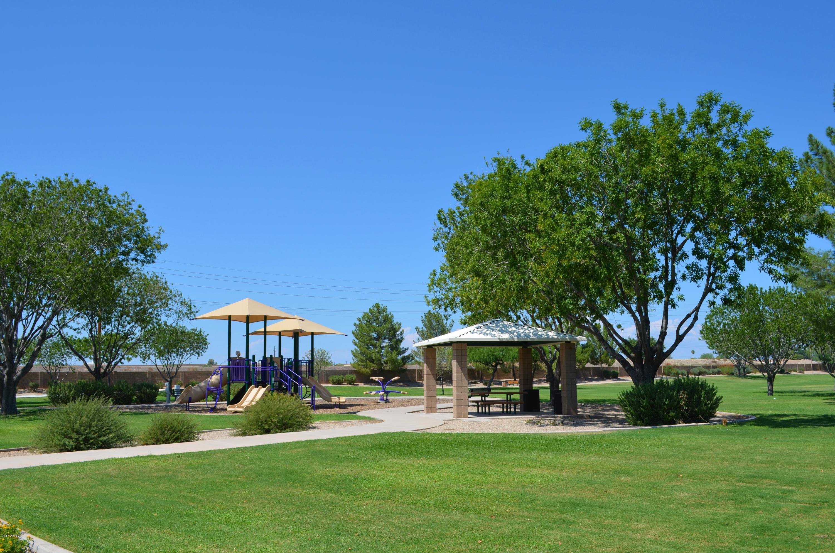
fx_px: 764
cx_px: 418
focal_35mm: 33
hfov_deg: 57.3
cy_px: 276
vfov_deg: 39.8
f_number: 8
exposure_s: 1/250
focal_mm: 22
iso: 100
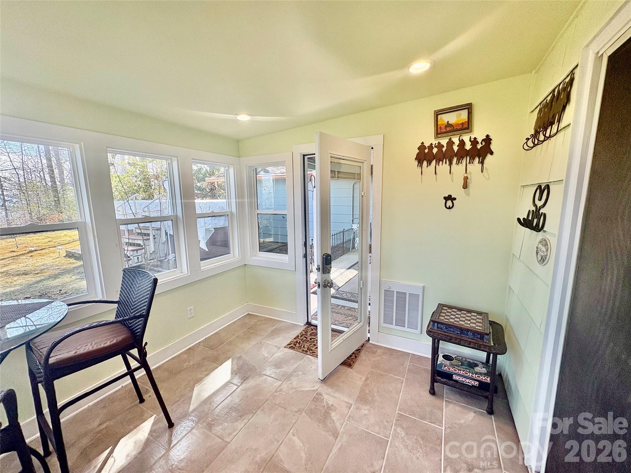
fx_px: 255
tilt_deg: -7.2
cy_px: 236
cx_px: 316
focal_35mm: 14
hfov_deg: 102.1
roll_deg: +1.0
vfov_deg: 85.7
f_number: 2.2
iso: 80
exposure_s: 1/135
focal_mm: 2.22
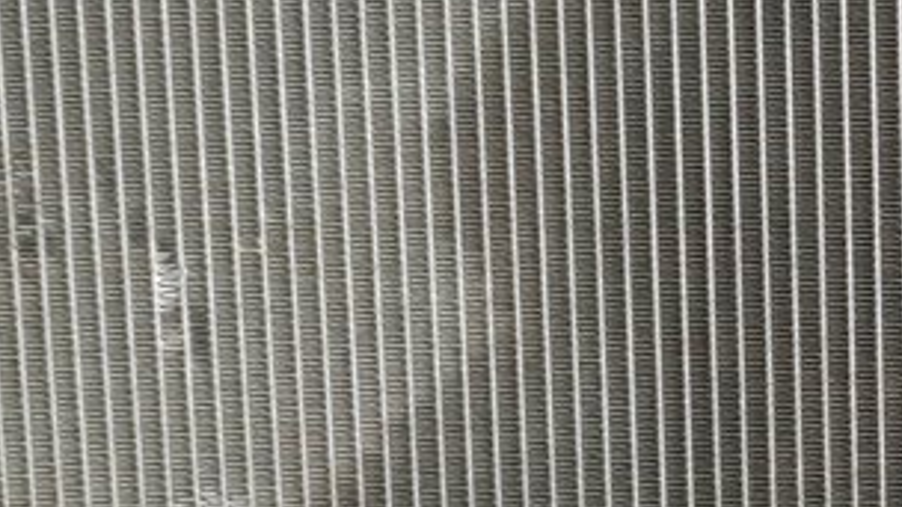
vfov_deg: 9.4
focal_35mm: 129
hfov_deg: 16.3
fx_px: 3085
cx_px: 896
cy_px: 216
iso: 348
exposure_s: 1/50
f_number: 2
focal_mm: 4.6
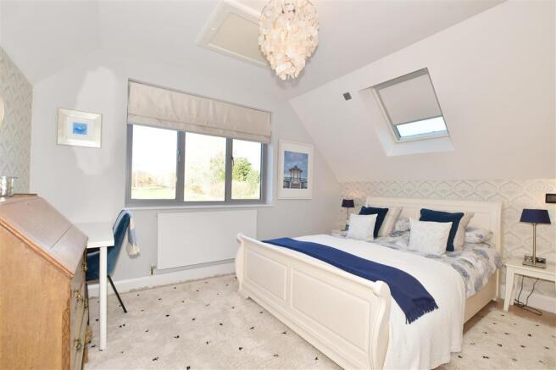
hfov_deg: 100.4
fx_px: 232
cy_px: 185
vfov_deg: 77.3
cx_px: 278
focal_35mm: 15
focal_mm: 10
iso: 200
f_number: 8
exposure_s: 1/40
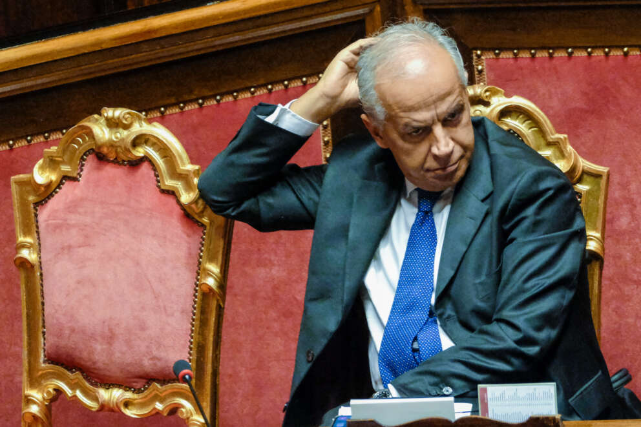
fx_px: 6729
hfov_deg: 5.5
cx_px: 320
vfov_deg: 3.6
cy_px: 214
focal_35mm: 378
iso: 10000
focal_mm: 252.1
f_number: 5
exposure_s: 1/110
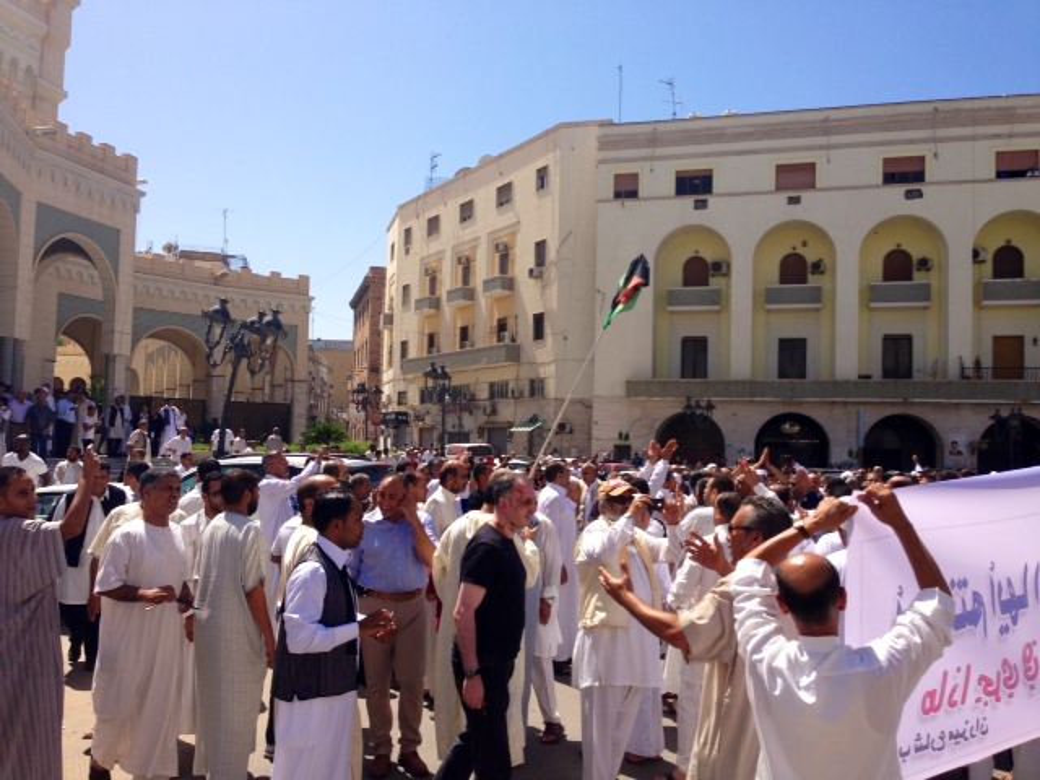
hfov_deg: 55.4
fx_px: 991
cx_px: 520
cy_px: 390
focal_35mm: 33
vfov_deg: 42.9
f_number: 2.4
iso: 50
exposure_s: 1/1748
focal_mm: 4.13
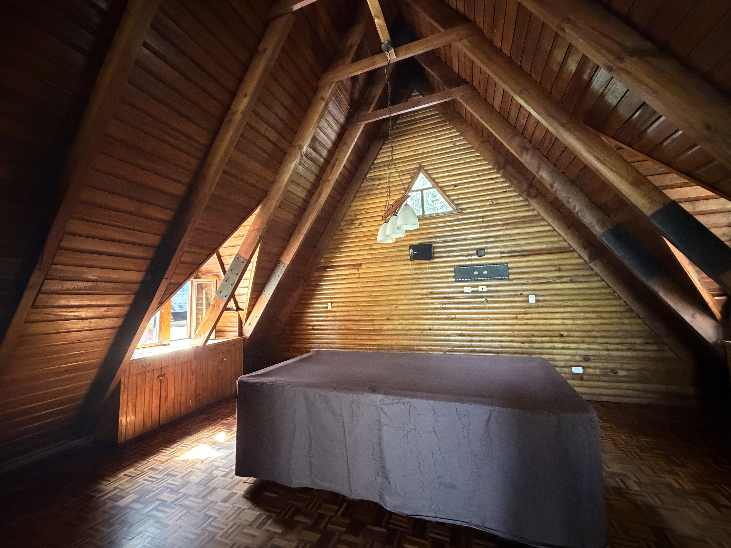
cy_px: 274
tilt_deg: +3.9
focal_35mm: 14
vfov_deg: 85.7
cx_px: 366
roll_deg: +2.3
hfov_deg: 102.1
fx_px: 296
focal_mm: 2.22
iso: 1250
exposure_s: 1/47
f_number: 2.2
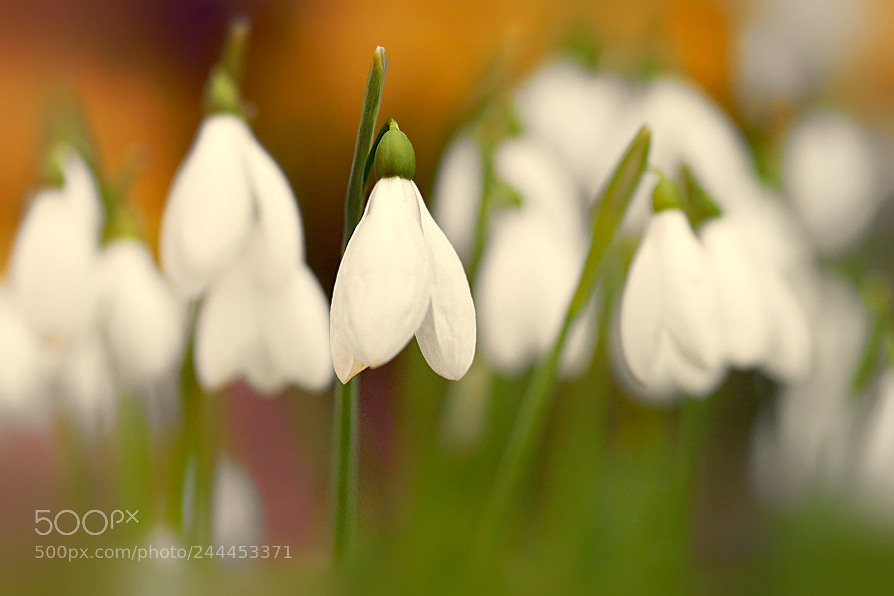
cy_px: 298
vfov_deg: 8.7
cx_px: 447
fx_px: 3911
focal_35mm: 158
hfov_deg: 13.0
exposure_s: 1/160
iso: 2500
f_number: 5.6
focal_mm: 105
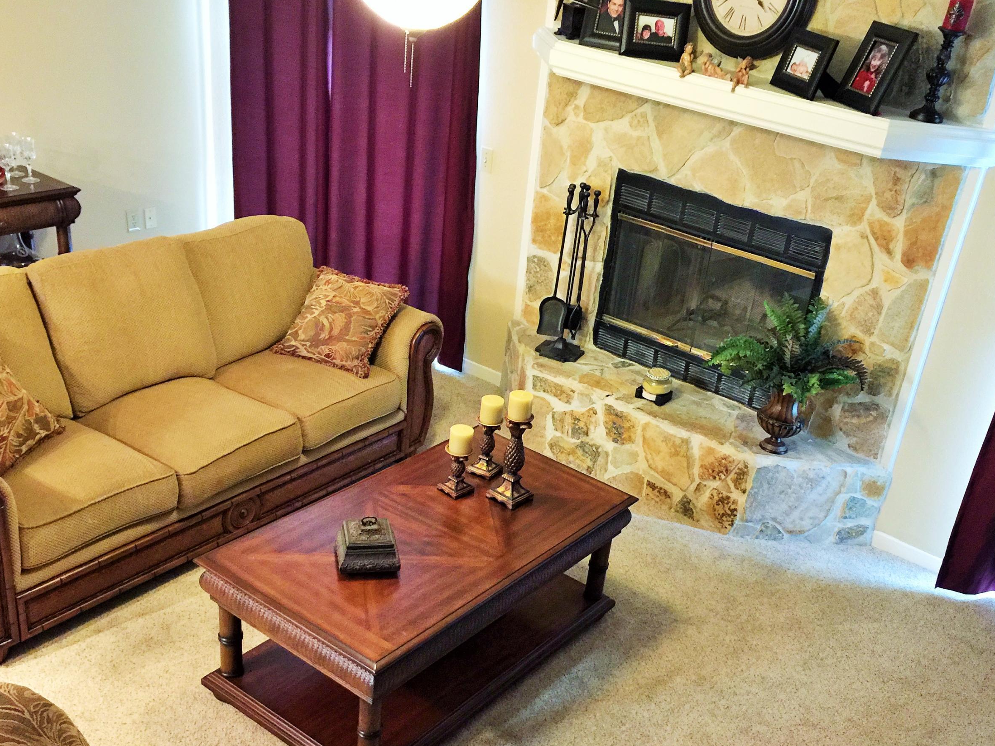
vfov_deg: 38.4
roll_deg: -7.6
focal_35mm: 37
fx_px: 1064
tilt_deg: -29.8
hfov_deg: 50.1
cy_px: 474
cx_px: 546
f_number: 2.2
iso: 100
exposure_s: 1/4
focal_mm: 4.15
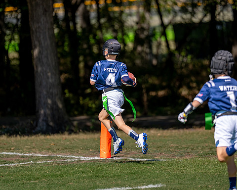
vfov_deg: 5.6
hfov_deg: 7.1
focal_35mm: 274
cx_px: 106
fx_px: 1922
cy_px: 88
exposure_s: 1/3200
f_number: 2.8
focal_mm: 200
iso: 160
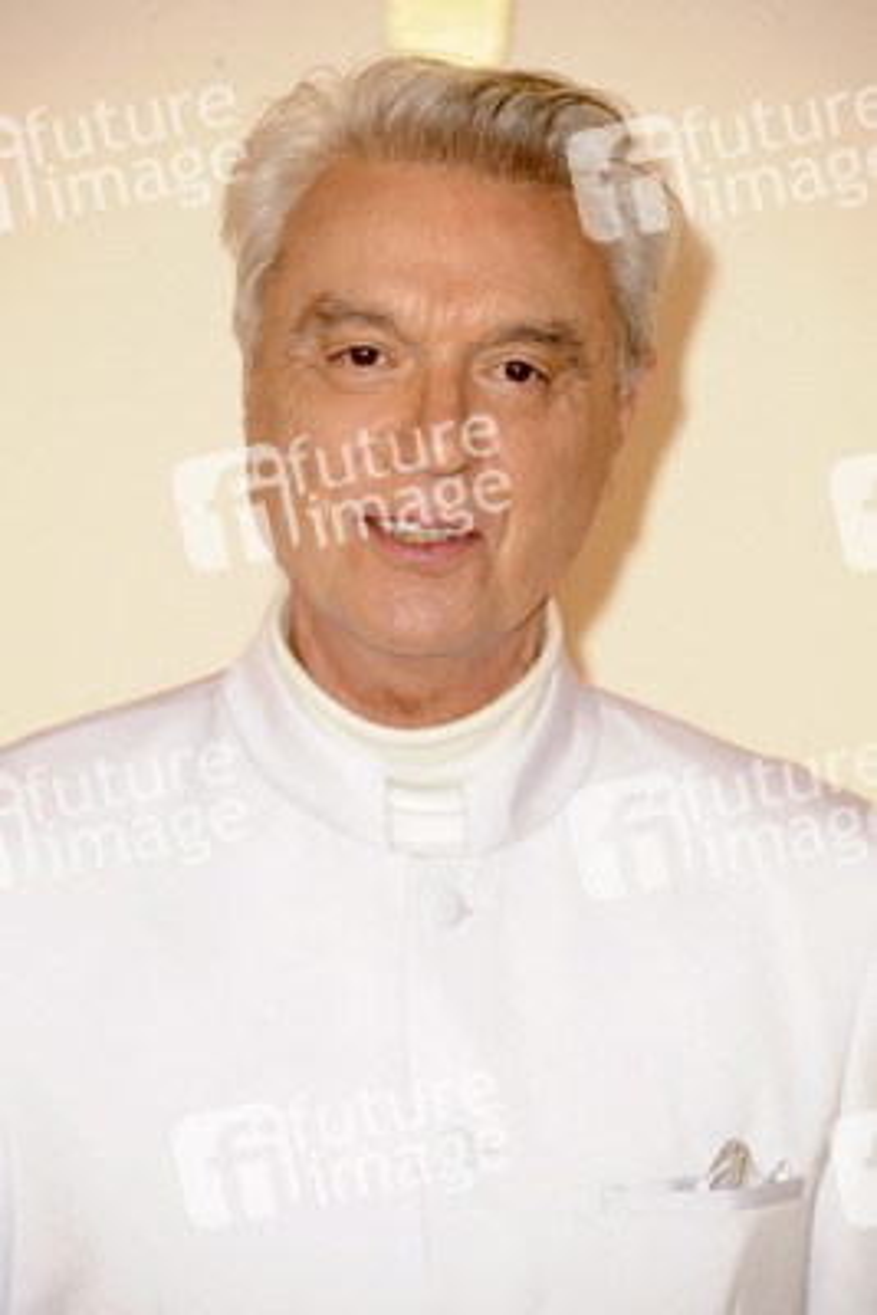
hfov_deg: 4.6
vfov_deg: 6.9
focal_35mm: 300
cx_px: 438
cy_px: 658
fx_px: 10952
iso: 1600
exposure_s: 1/200
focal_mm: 300
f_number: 6.3
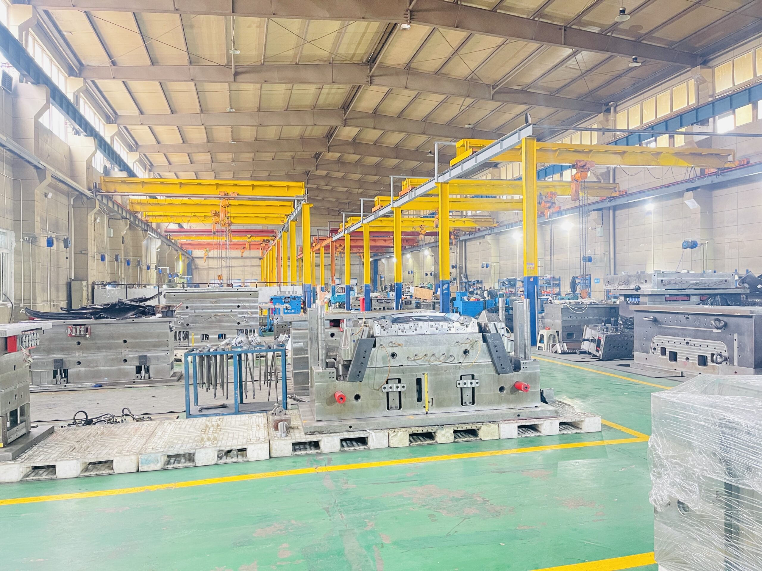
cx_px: 381
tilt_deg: -0.5
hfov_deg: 69.4
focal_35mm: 25
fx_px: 550
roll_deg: +0.7
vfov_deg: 54.9
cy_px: 286
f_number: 1.6
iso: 640
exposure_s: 1/33
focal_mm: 5.1
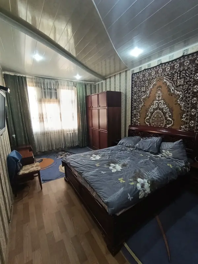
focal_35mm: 15
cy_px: 132
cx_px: 99
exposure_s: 1/33.3
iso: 329
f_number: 2.2
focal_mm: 1.65
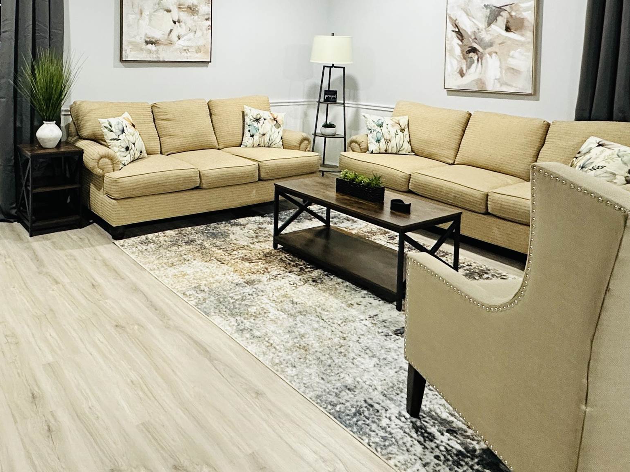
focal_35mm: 28
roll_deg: -1.4
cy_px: 79
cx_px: 183
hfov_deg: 61.0
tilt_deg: -2.4
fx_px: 510
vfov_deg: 46.5
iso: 640
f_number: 2.2
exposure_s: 1/60
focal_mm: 2.22
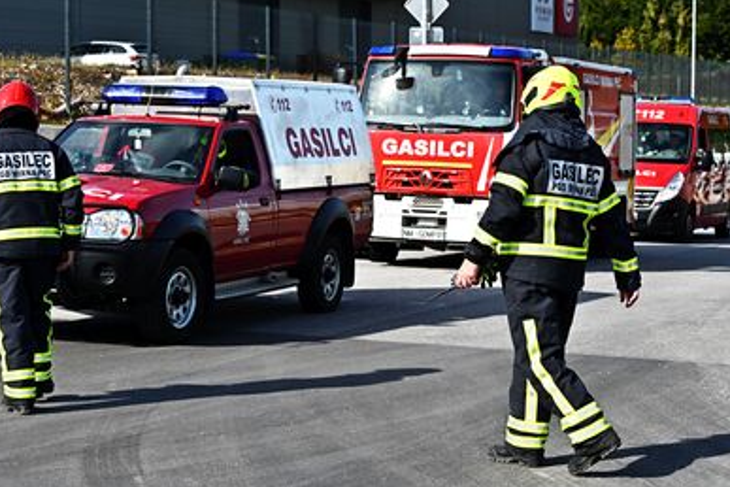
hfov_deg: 21.9
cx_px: 343
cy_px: 277
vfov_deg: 14.7
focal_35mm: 93
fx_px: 1886
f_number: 7.1
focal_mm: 80
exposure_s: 1/6400
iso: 1600
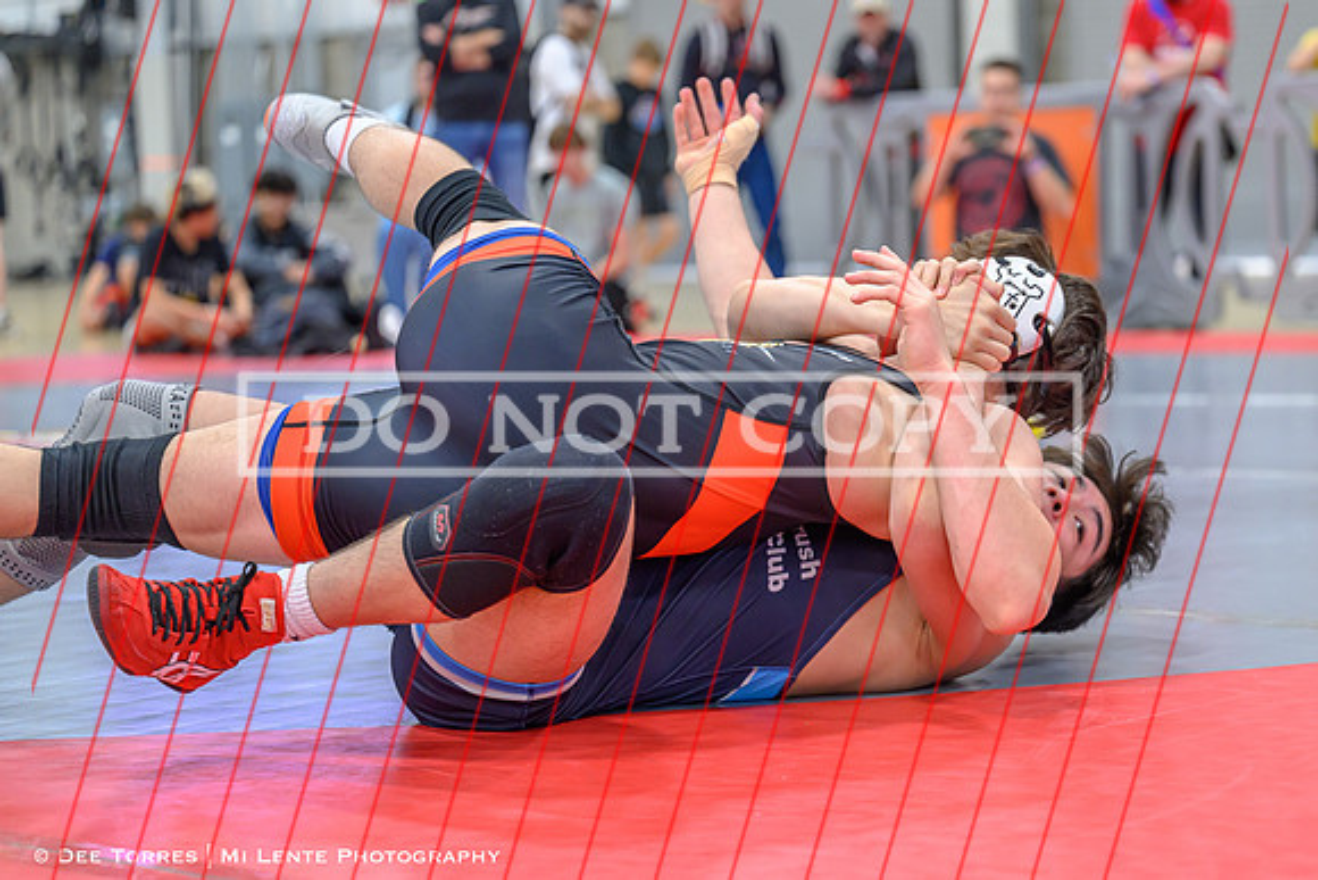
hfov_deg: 23.3
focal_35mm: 87
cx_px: 796
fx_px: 3184
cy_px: 490
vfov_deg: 15.7
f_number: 2.8
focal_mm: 70
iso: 2000
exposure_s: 1/640
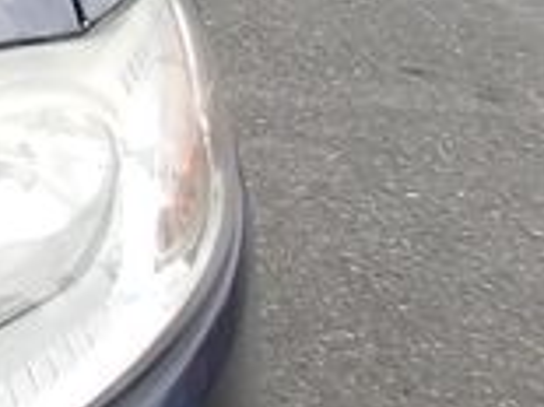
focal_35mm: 178
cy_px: -32
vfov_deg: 8.3
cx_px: -1221
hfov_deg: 8.7
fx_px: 2795
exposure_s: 1/321
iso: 100
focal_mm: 4.9
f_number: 3
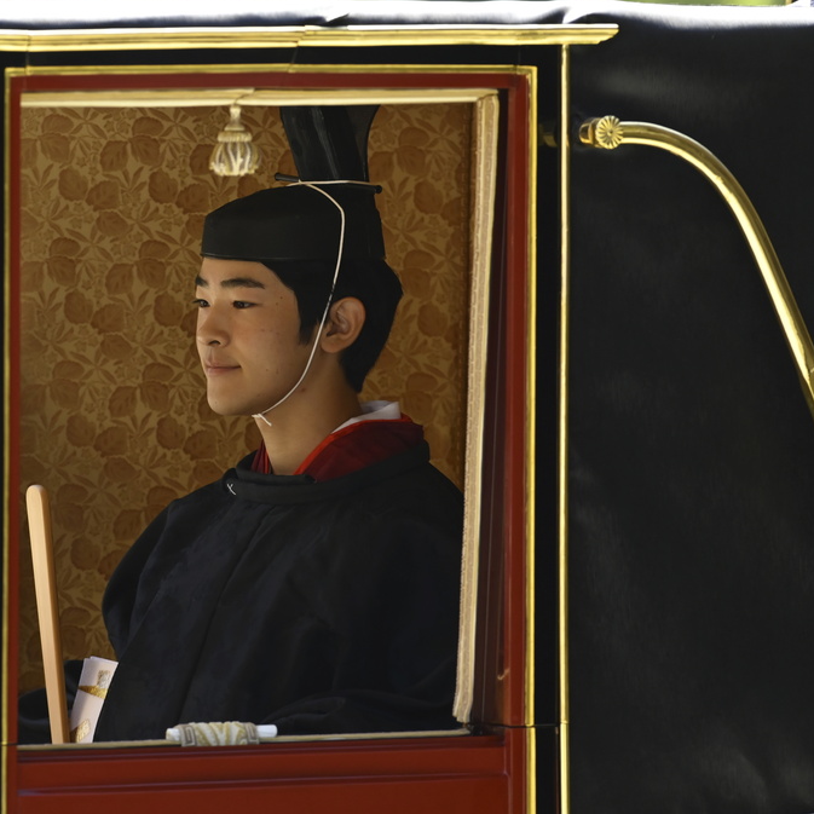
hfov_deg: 4.5
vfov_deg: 4.5
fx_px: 10322
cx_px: 237
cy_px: 405
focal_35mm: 388
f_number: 8
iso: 2000
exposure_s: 1/1000
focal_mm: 300
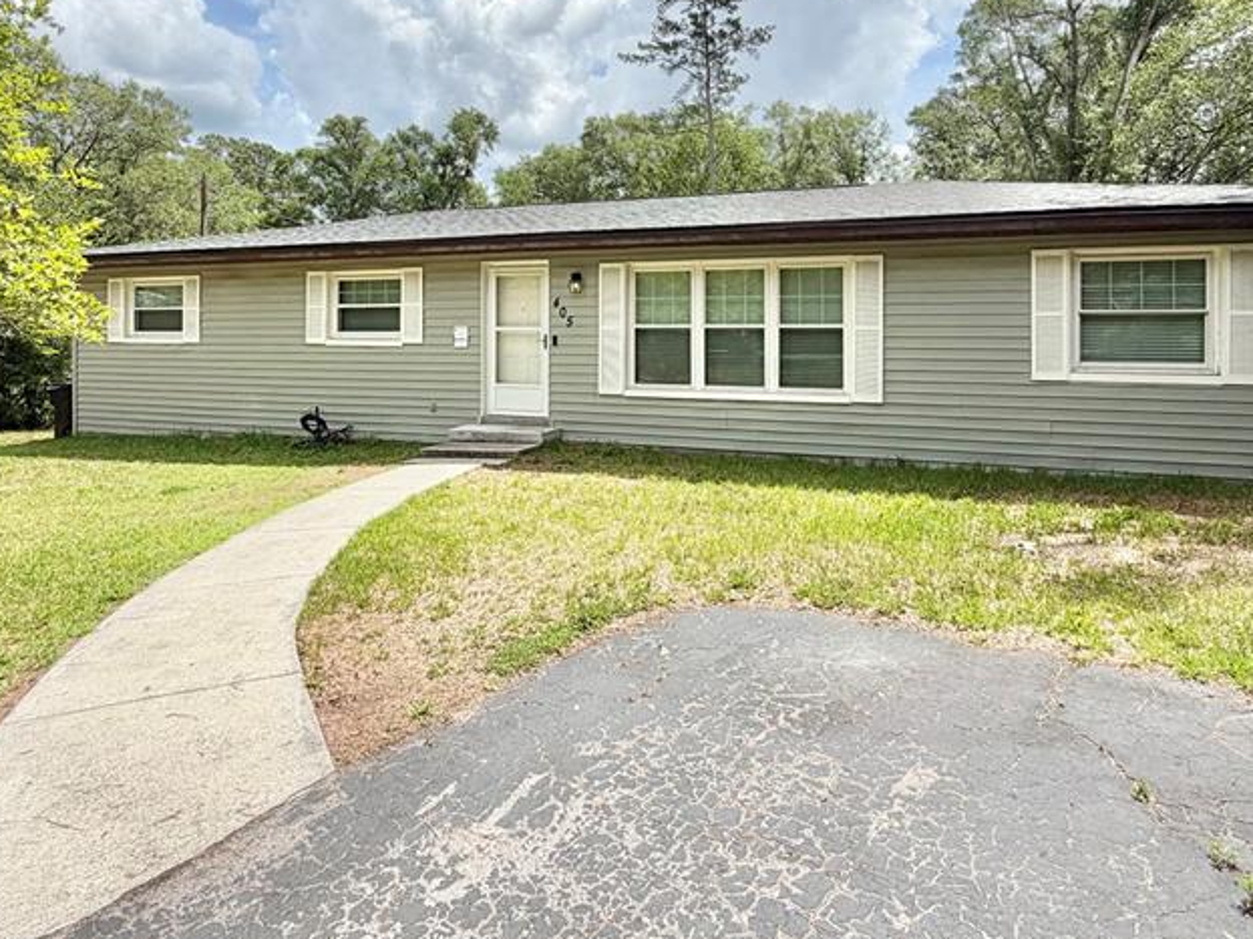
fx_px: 832
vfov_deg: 57.8
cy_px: 326
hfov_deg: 73.8
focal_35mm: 23
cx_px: 680
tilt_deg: -0.7
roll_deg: +0.5
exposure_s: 1/1259
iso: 20
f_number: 2.2
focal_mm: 2.22
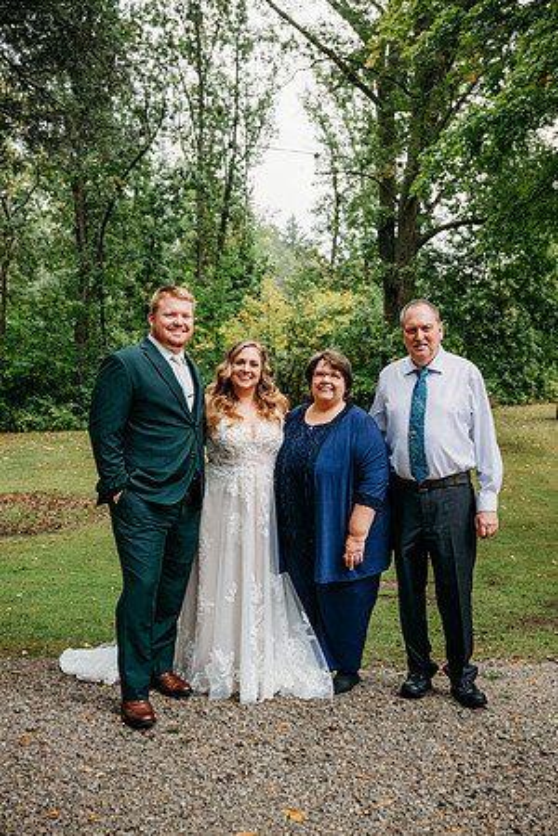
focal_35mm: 35
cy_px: 418
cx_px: 279
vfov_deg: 54.4
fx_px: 814
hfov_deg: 37.9
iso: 200
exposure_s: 1/400
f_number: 5
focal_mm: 35
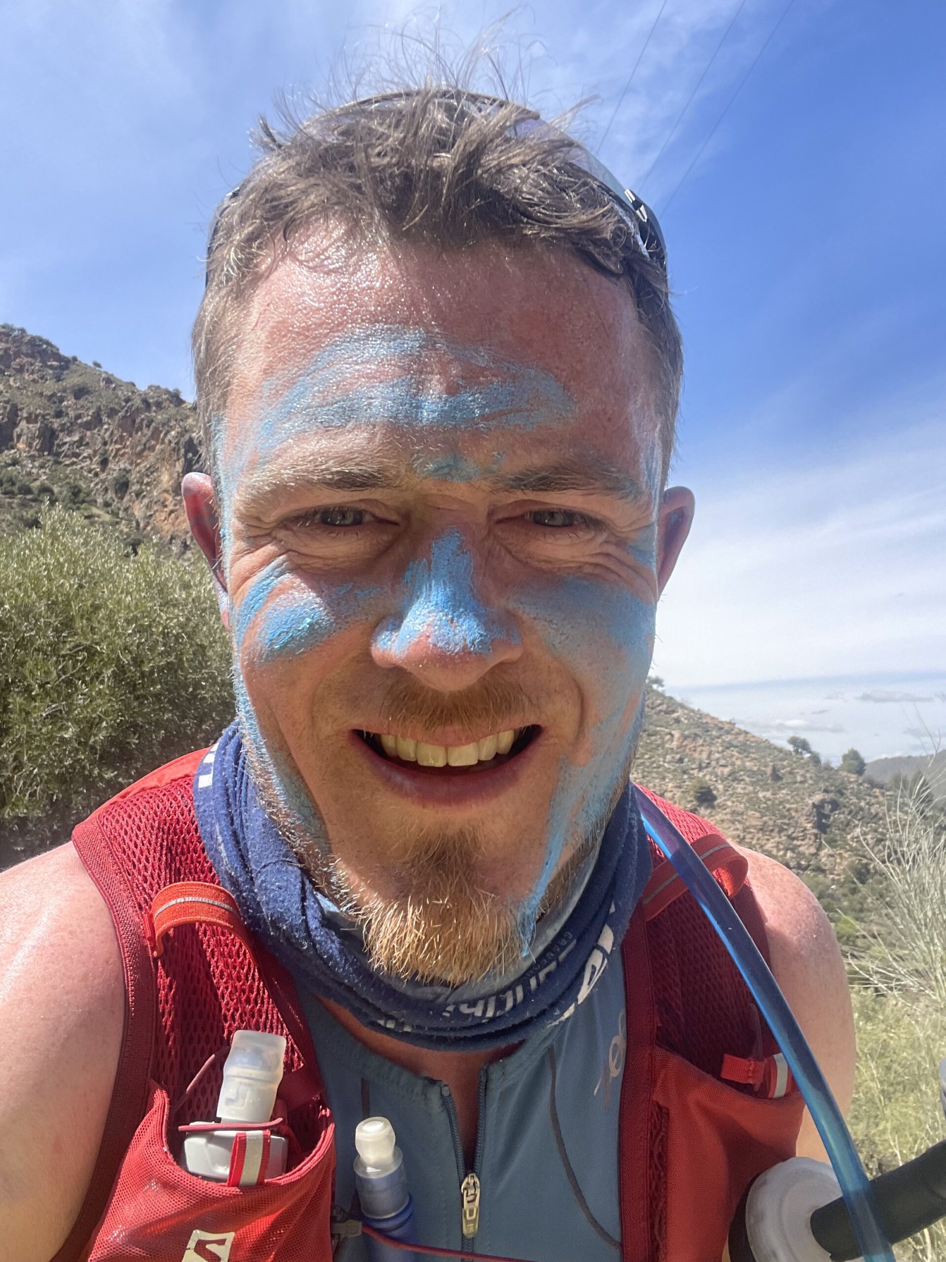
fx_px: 1093
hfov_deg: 46.8
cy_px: 631
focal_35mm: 30
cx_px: 473
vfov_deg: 60.0
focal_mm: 2.71
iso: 25
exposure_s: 1/450
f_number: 2.2
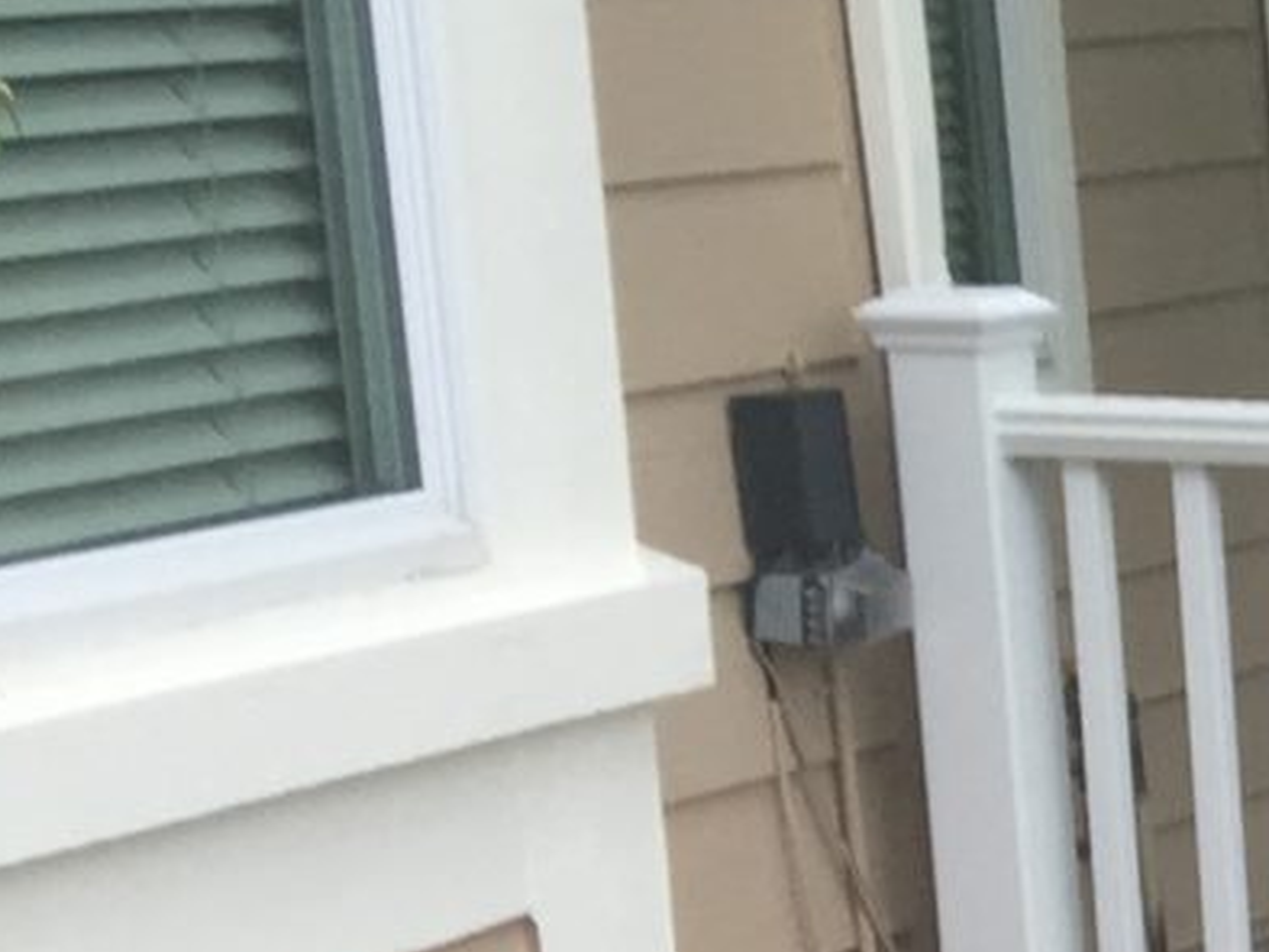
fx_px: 5537
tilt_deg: -12.3
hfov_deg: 10.7
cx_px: 3287
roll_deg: +0.8
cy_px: 1159
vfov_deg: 9.7
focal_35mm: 151
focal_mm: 4.15
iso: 50
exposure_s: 1/120
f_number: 2.2
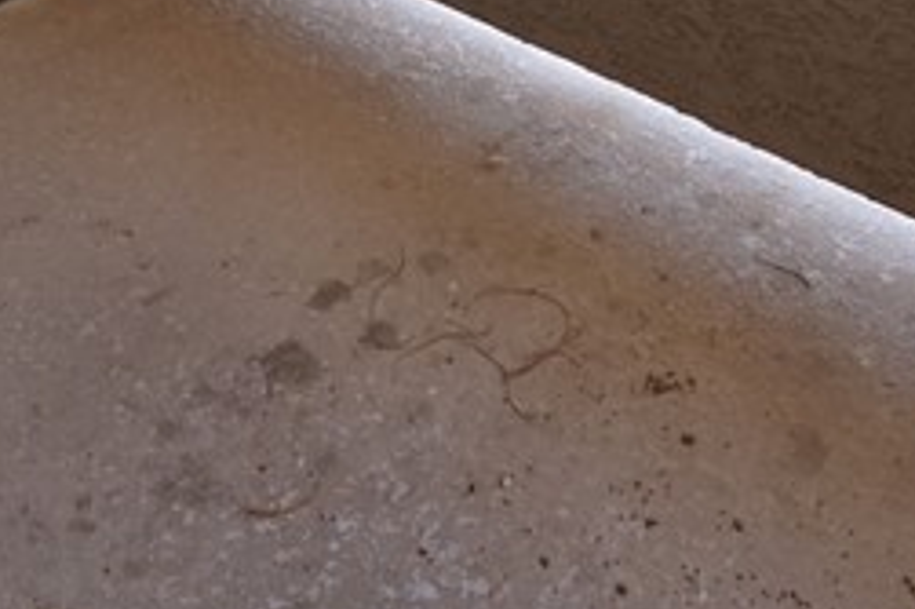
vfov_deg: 19.6
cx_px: 499
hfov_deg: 38.2
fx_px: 1321
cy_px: -474
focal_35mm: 52
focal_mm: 12
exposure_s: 1/250
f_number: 5
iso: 800
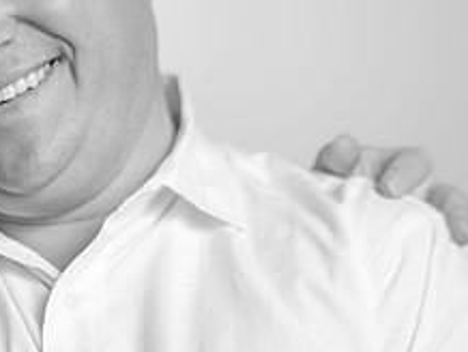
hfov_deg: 7.1
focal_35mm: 274
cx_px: -144
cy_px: 226
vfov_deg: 5.4
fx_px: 3708
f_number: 2.8
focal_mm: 95
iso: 80
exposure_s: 1/200
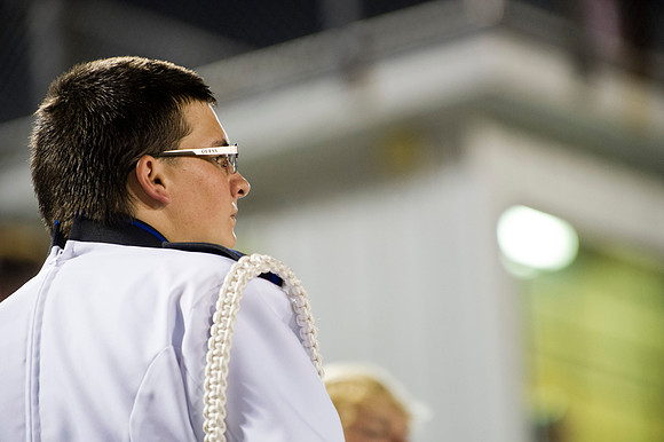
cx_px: 332
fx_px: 5161
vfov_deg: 4.9
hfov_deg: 7.4
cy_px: 221
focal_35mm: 280
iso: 4000
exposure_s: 1/80
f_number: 4
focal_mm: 280
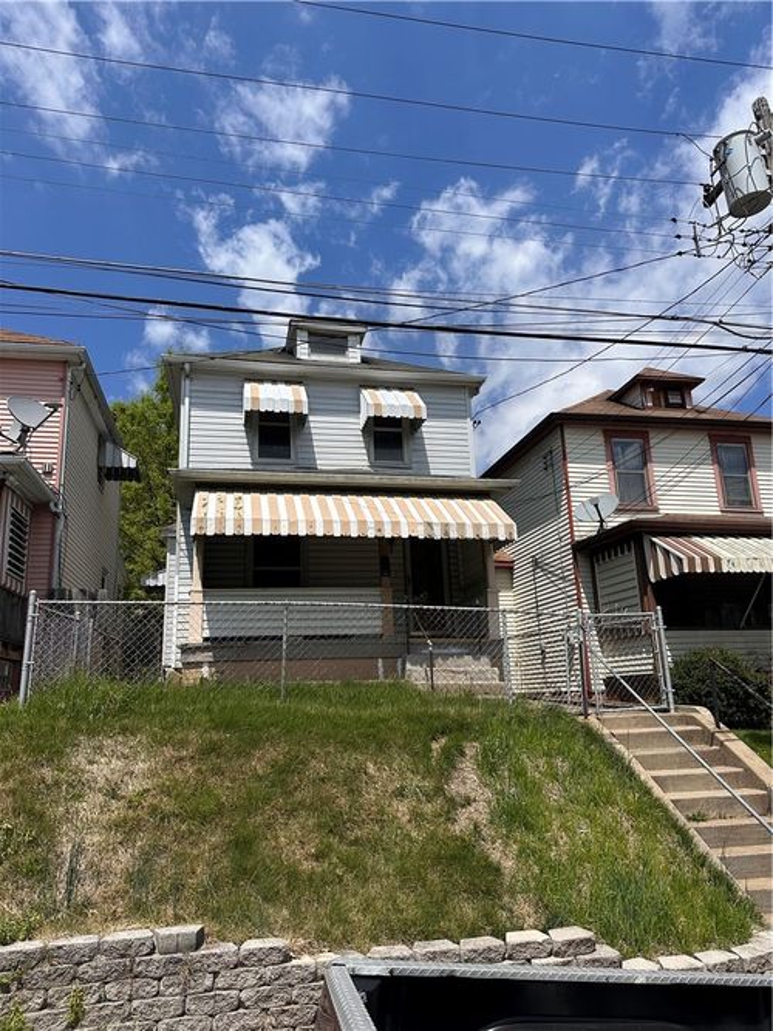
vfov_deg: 71.6
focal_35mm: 24
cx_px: 386
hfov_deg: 56.8
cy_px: 516
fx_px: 715
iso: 80
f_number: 1.78
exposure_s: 1/6623
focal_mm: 6.86
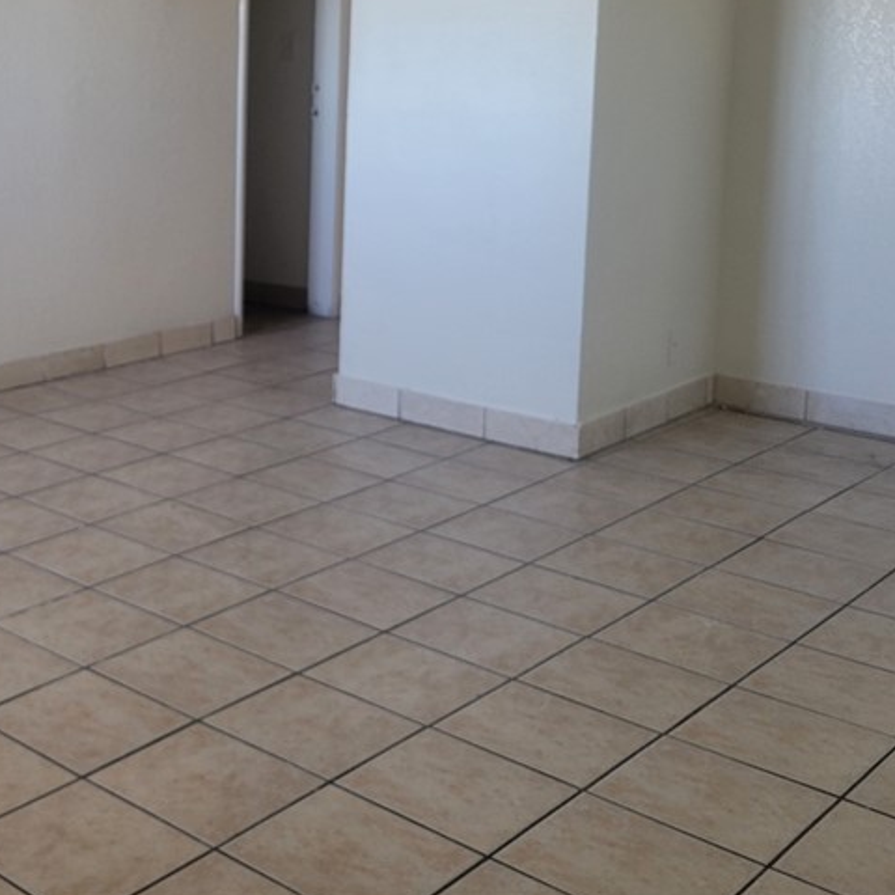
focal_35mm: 49
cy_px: 188
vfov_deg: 33.7
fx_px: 1433
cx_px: 63
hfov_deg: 32.7
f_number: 1.8
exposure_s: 1/40
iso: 200
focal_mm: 5.4
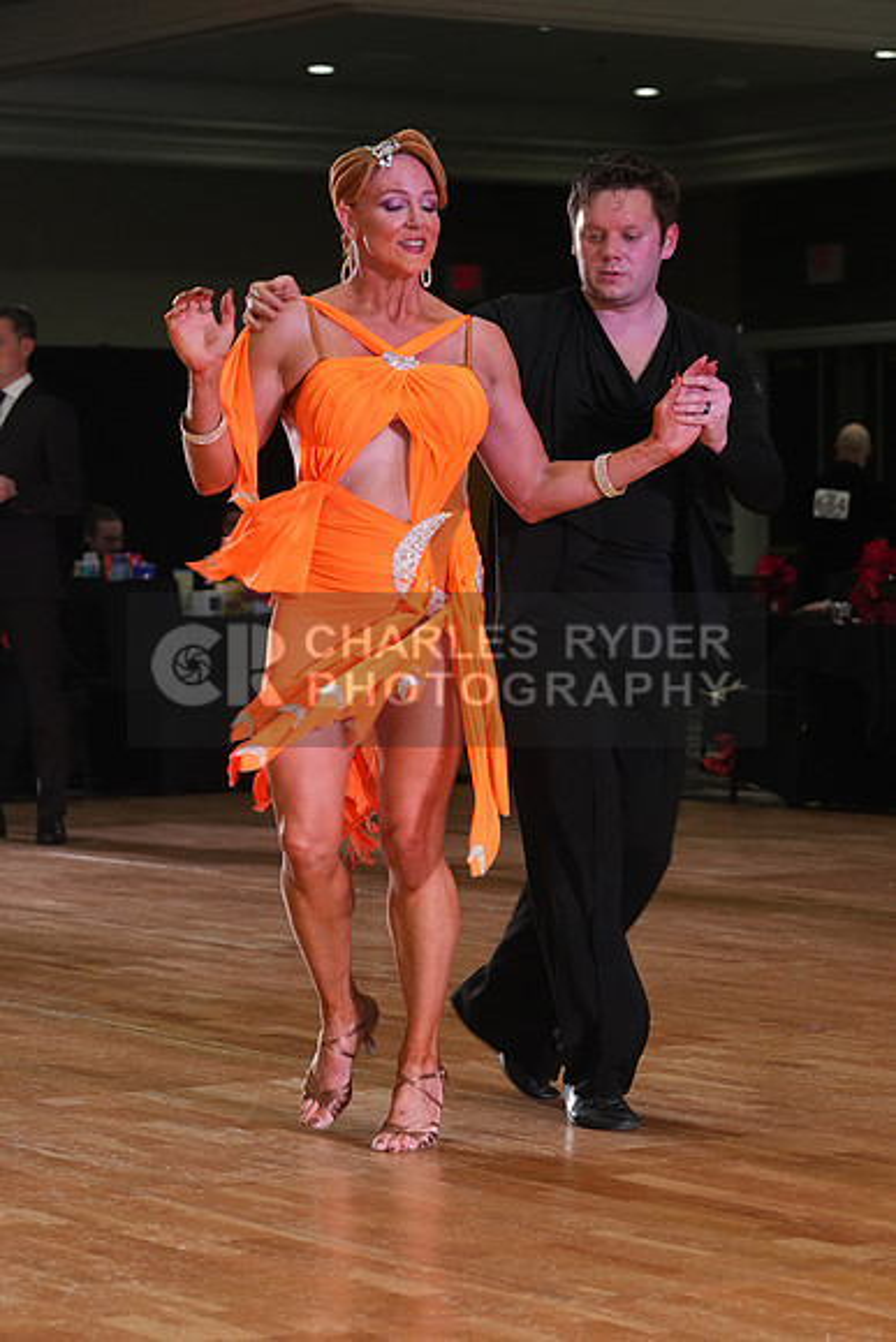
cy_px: 671
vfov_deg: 19.1
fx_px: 3992
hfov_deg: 12.8
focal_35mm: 107
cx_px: 448
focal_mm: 107
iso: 3200
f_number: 6.3
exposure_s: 1/200
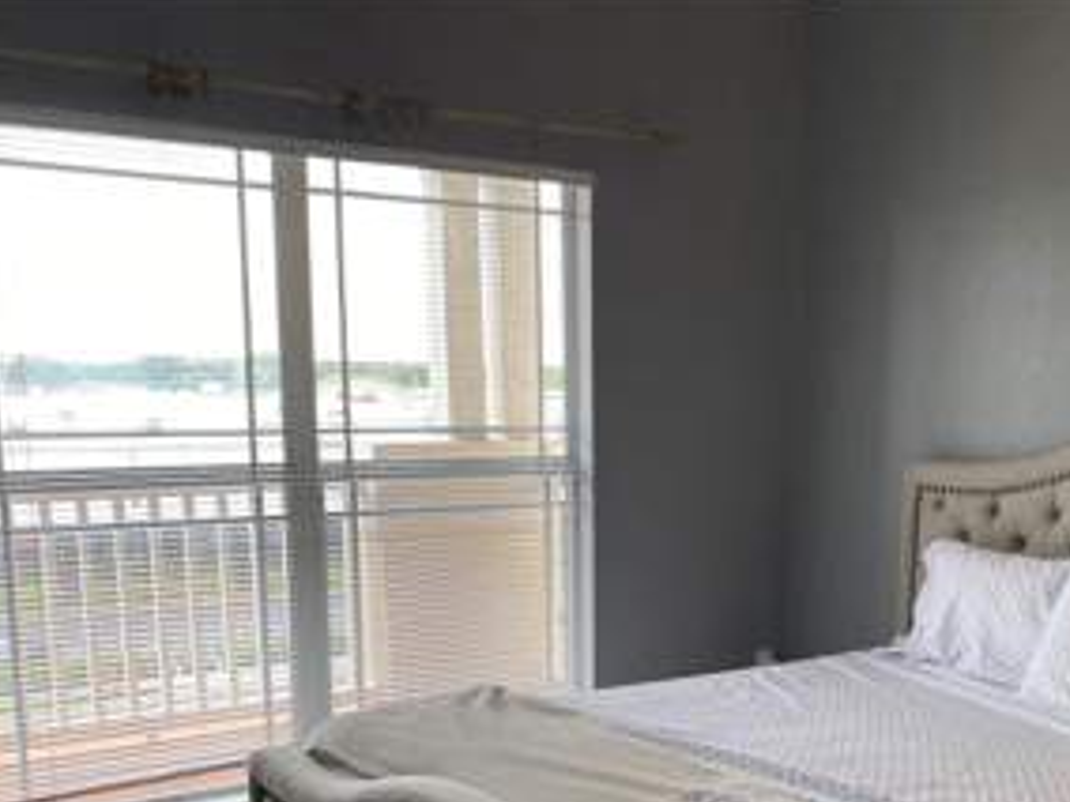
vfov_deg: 31.8
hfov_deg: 42.5
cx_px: 689
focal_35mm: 44
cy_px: 666
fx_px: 1360
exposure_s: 1/120
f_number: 1.8
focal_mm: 4.25
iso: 80
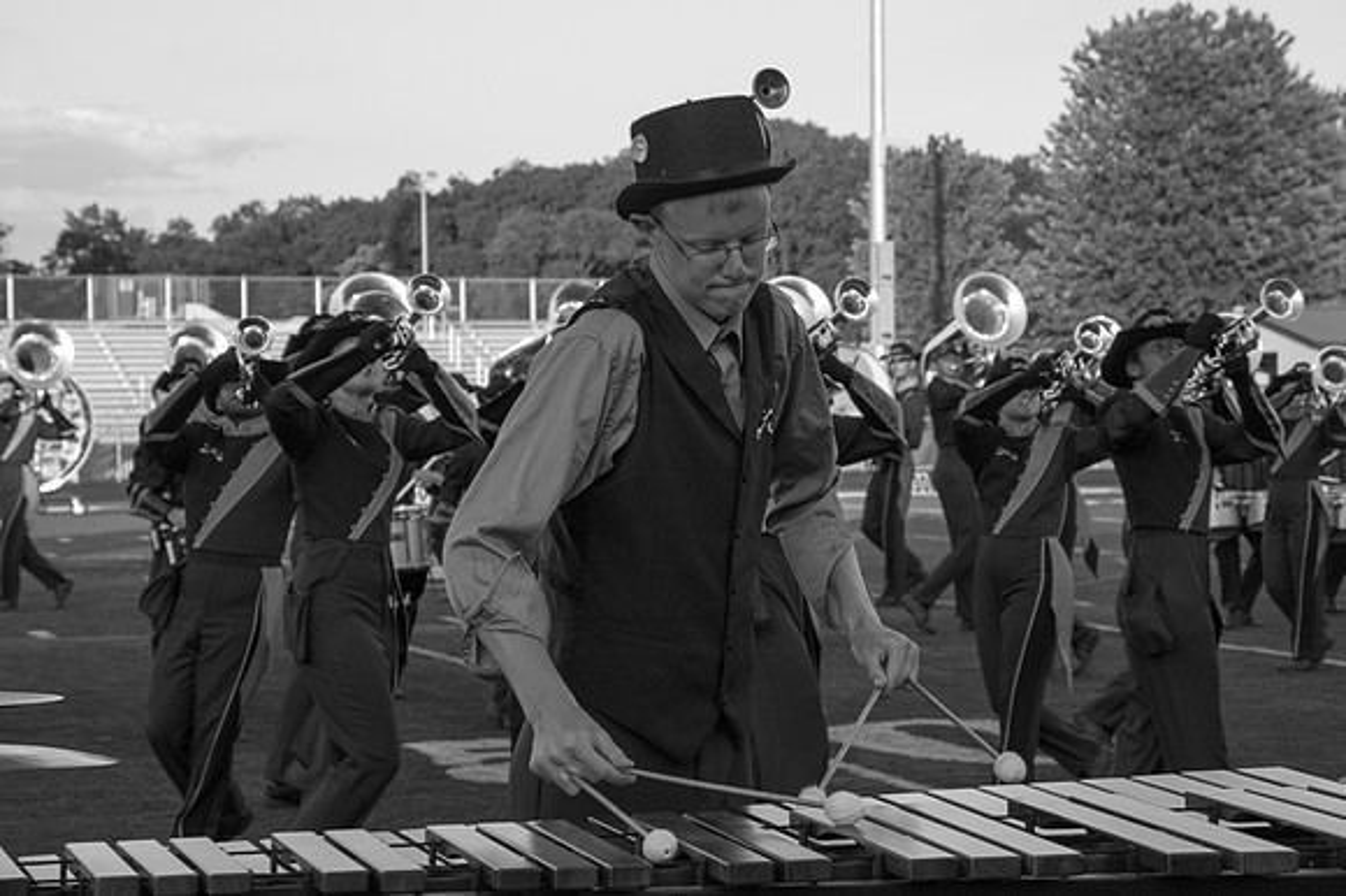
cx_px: 678
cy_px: 393
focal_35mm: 93
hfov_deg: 21.9
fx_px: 3483
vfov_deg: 14.7
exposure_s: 1/250
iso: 640
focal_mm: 75
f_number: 8
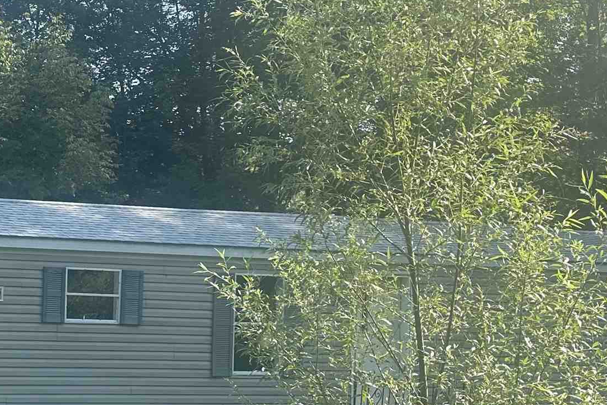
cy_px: 305
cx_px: 12
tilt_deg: -0.8
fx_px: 1180
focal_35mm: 70
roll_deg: -1.3
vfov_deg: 19.3
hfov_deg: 27.3
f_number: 1.78
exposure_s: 1/1393
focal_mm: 6.86
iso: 80
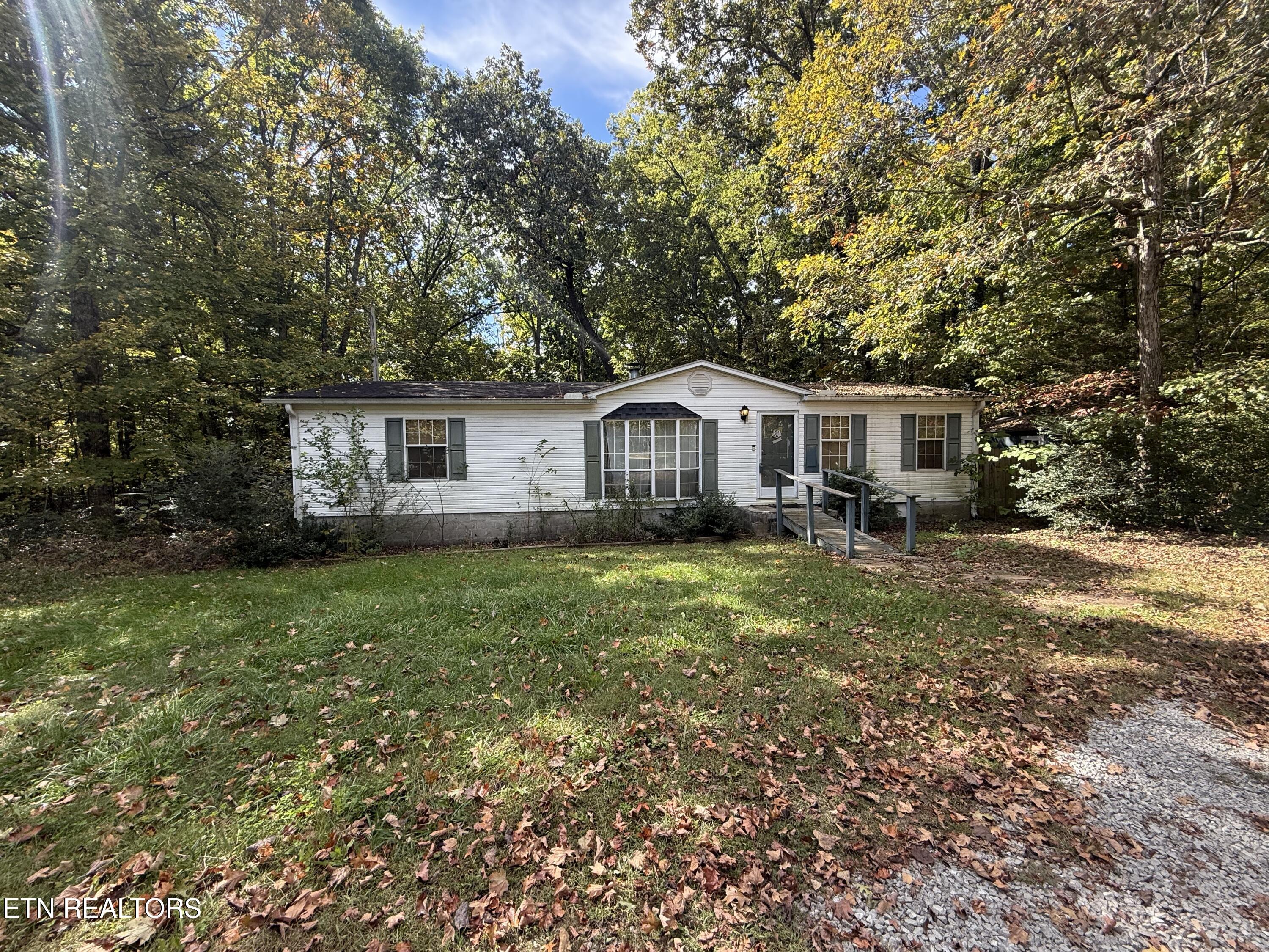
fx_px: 513
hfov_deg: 102.1
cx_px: 634
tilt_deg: -2.2
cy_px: 476
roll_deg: +1.2
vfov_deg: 85.7
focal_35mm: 14
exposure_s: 1/365
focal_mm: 2.22
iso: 64
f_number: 2.2
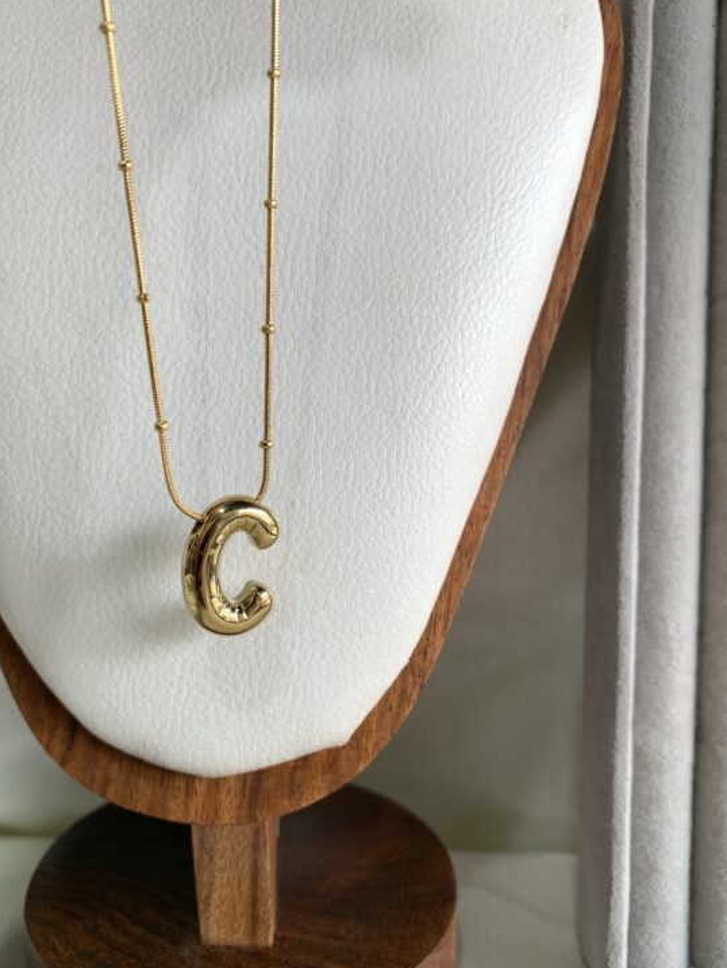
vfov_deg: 61.6
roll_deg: +0.1
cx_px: 328
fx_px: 812
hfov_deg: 48.2
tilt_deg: -12.8
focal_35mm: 29
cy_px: 491
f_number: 1.8
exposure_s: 1/100
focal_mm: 4.25
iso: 50
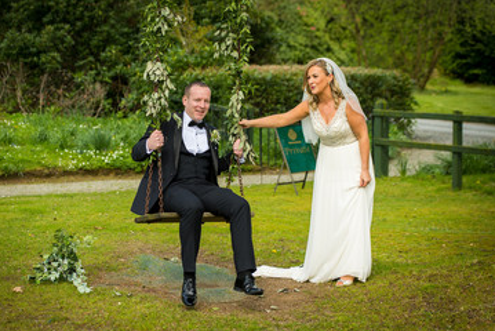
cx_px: 187
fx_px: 1761
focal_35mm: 128
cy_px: 181
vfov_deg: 10.7
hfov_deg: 16.0
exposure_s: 1/640
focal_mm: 100
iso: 160
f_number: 2.8
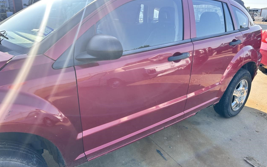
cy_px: 83
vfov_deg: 44.5
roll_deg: -0.8
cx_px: 134
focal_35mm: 28
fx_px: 204
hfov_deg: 66.5
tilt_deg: -18.8
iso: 50
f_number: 1.5
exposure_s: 1/763
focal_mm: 5.7
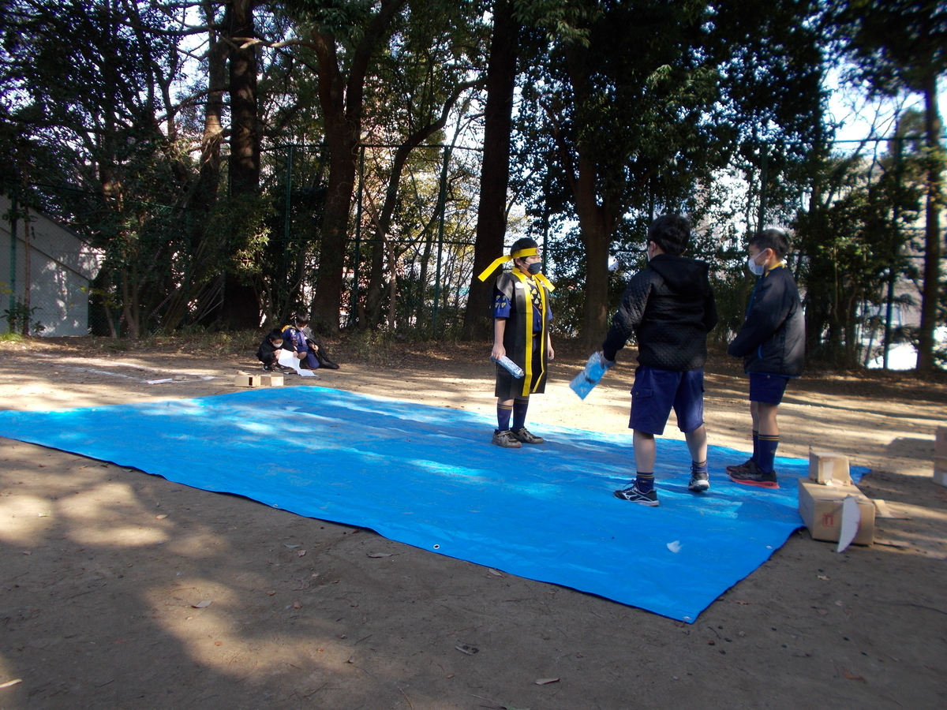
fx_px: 711
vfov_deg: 53.1
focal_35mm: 26
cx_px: 474
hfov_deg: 67.3
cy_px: 355
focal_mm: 4.6
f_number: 3.2
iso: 80
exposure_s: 1/125
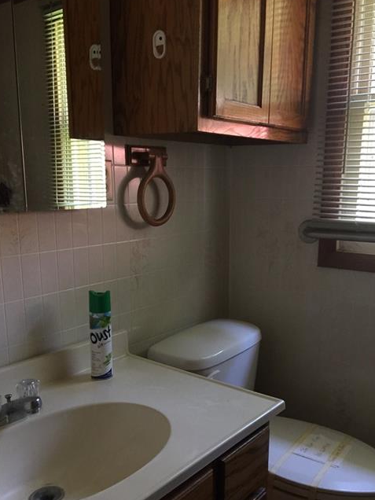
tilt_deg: -9.9
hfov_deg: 40.7
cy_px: 291
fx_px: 506
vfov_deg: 52.4
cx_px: 193
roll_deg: +0.5
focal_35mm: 35
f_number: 2.2
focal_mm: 4.15
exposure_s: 1/30
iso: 125
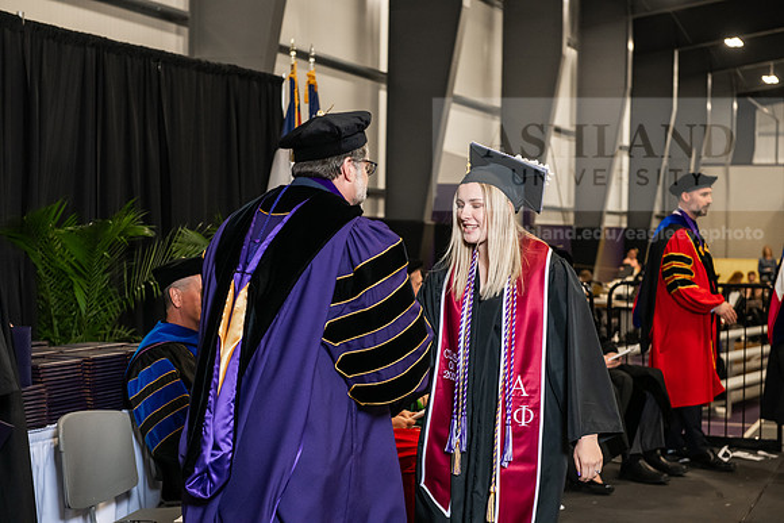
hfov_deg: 28.8
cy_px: 262
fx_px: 1525
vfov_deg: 19.5
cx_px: 392
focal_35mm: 70
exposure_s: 1/200
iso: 2500
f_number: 5
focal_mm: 70
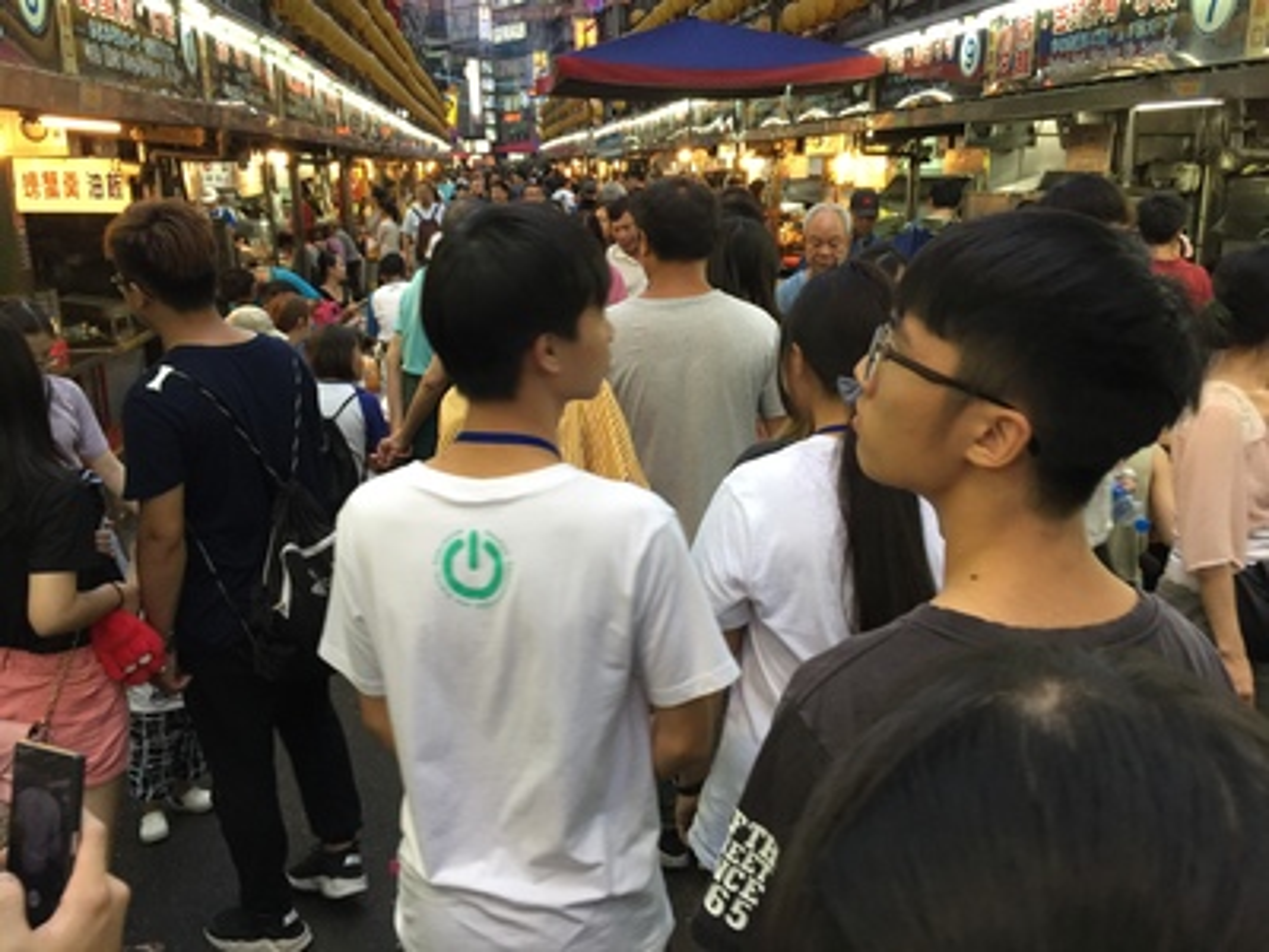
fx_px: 1063
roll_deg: +0.5
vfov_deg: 48.2
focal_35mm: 29
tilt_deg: -14.1
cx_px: 634
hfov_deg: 61.7
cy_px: 476
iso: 32
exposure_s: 1/15
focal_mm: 4.15
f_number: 2.2
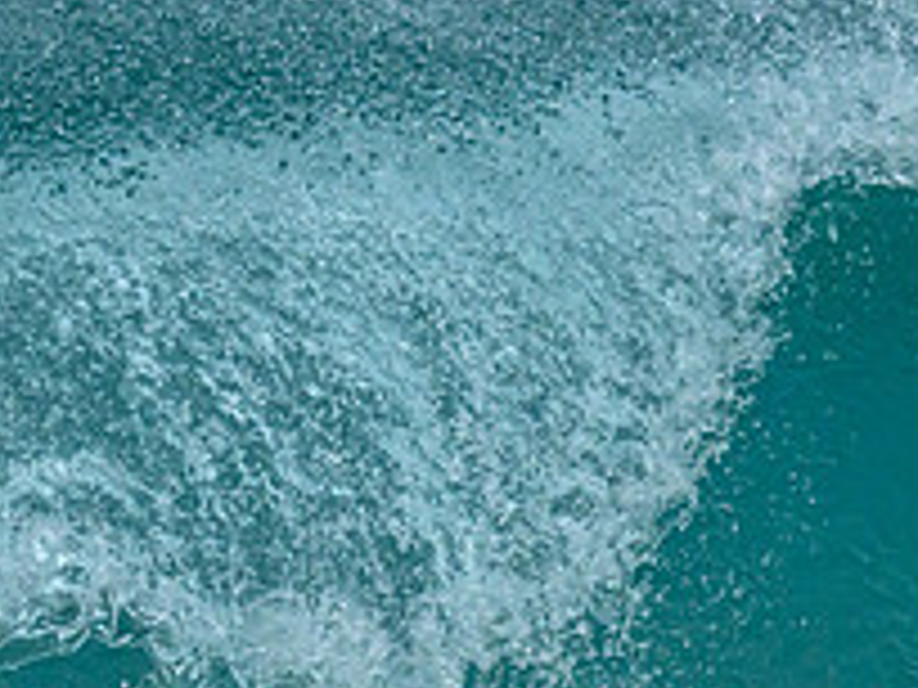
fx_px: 79930
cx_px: -261
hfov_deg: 0.7
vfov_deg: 0.5
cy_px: 400
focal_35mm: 3014
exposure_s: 1/2500
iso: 1250
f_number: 6.3
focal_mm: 800
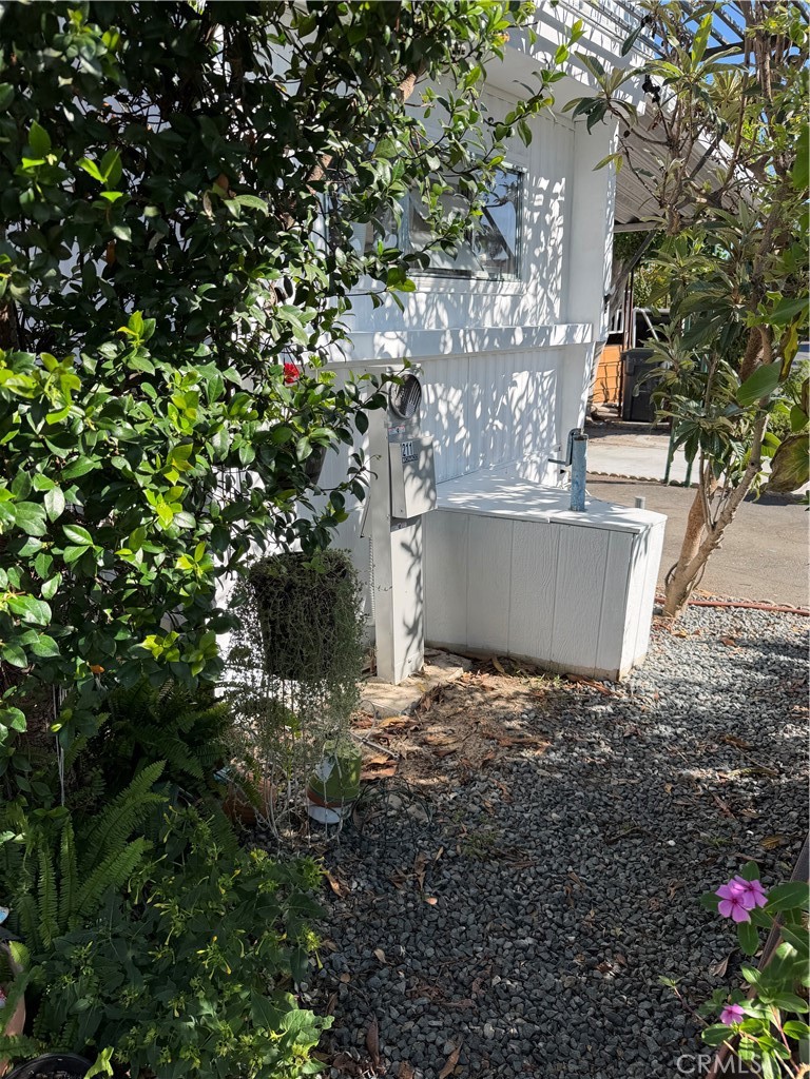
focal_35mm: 24
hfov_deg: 56.8
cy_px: 540
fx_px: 749
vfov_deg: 71.6
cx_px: 405
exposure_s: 1/1653
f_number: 1.78
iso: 80
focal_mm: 6.76
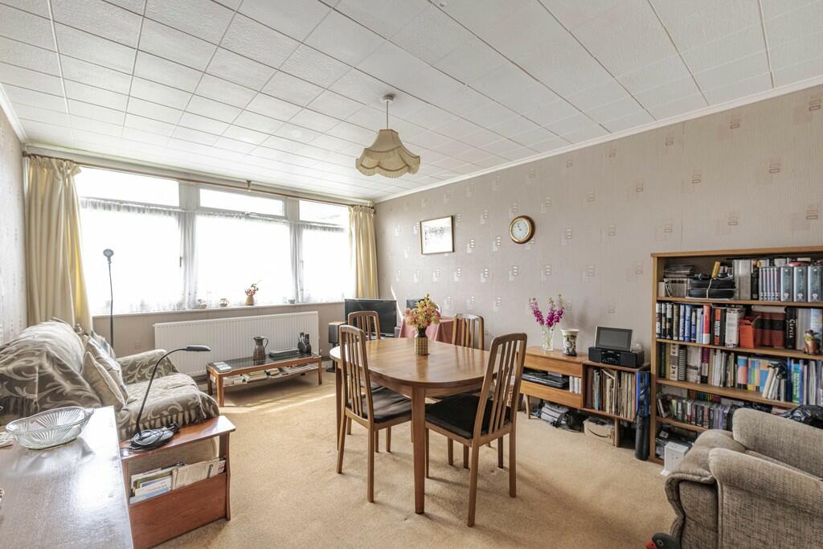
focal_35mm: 15
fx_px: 343
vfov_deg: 77.3
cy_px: 274
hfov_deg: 100.4
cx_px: 412
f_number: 8
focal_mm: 15
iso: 500
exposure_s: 1/20
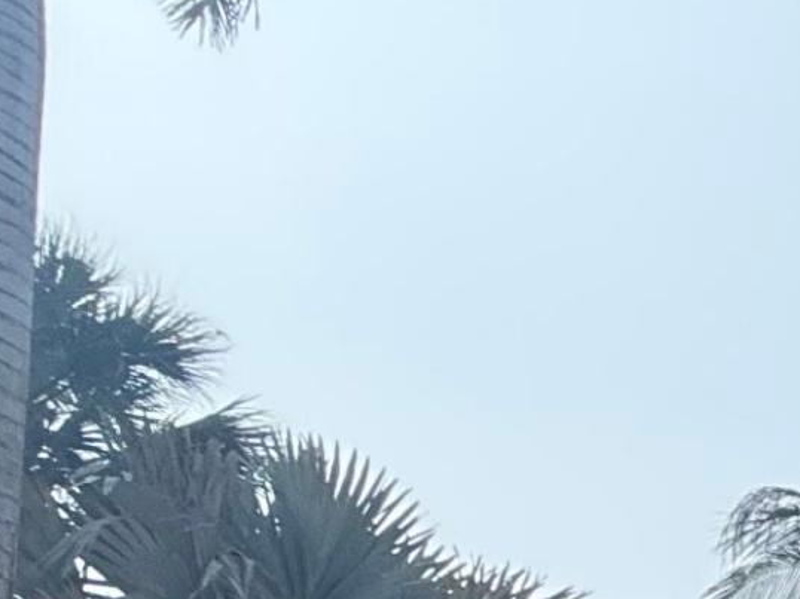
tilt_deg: +4.6
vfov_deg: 15.6
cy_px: 1197
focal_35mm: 75
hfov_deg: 16.8
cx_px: 1726
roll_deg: -0.6
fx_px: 1733
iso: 50
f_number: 2.2
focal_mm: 2.22
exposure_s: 1/970
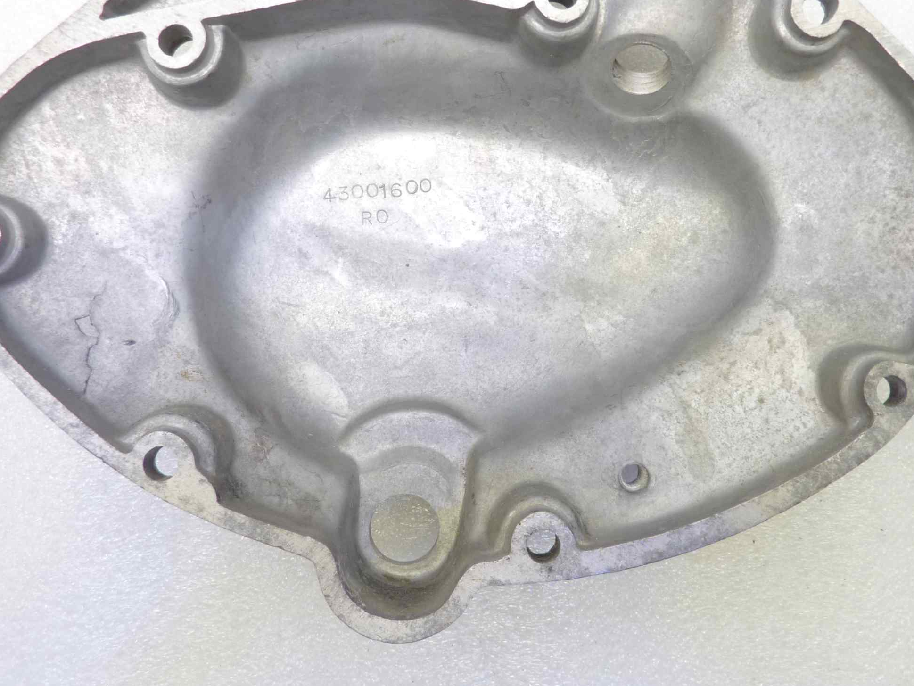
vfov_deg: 42.6
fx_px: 871
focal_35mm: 33
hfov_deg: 55.2
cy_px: 254
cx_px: 512
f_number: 3.3
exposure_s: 1/8
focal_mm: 4.1
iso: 80
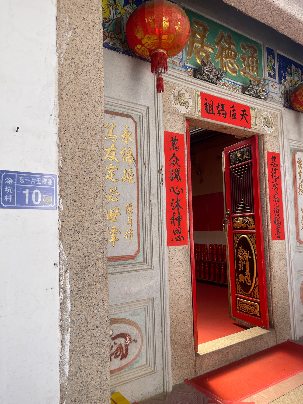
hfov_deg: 53.1
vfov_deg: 67.3
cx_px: 152
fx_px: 303
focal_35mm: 26
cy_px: 202
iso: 50
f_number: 1.6
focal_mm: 5.1
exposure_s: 1/628
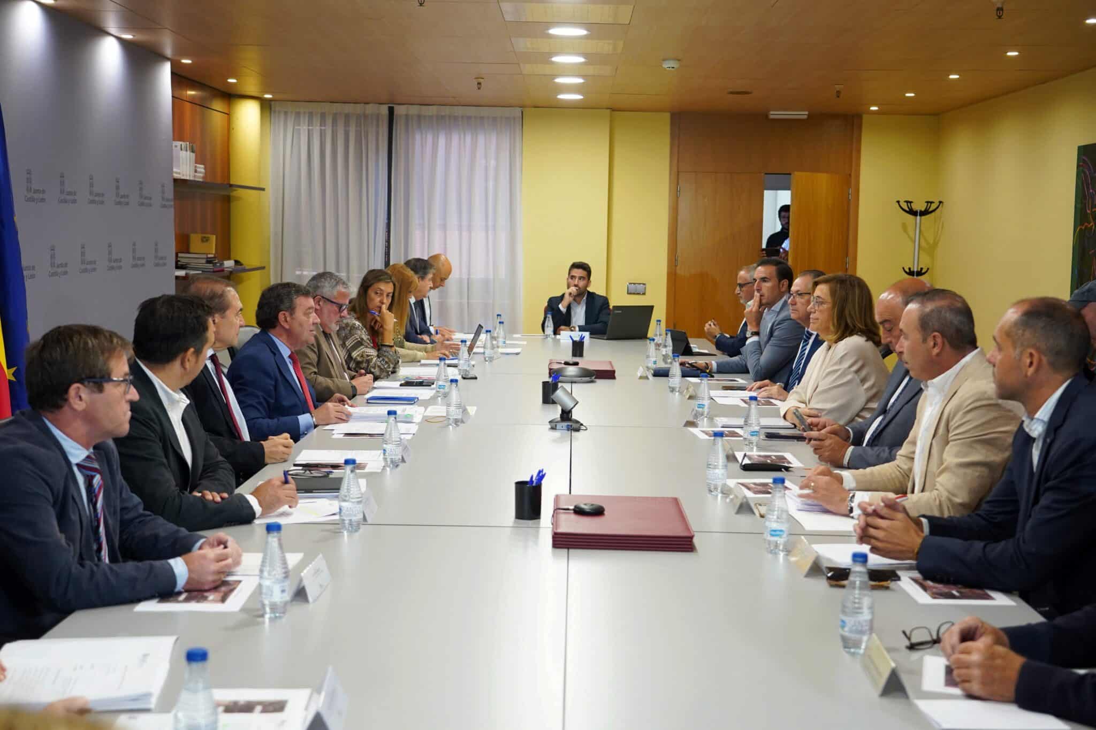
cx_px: 548
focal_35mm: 43
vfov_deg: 31.2
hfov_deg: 45.4
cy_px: 365
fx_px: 1309
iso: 2000
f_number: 4
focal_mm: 43
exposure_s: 1/200
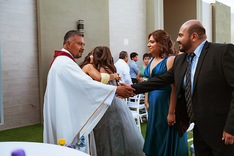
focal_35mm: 38
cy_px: 78
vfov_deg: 35.1
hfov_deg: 50.7
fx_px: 247
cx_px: 117
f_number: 2.8
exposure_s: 1/800
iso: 100
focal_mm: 38
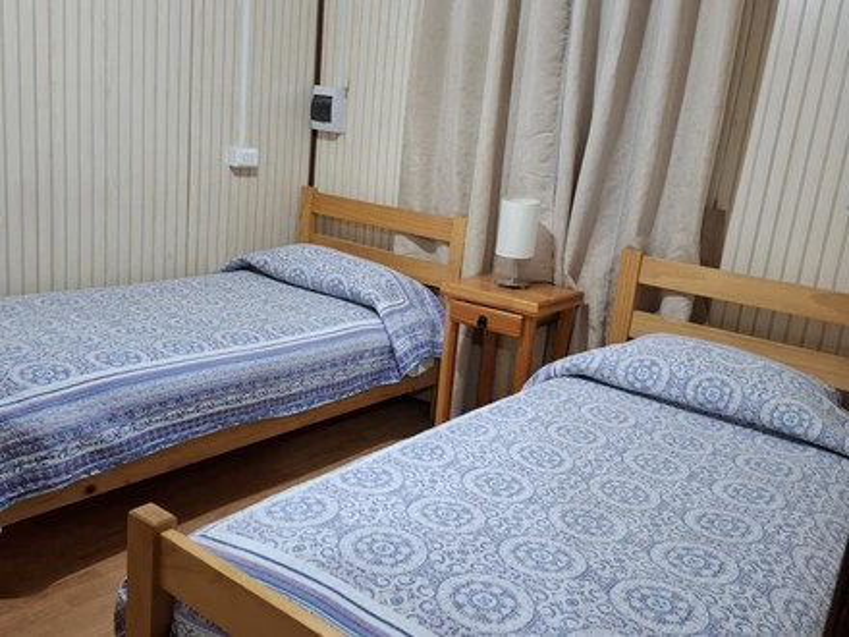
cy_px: 318
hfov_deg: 73.9
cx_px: 424
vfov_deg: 58.9
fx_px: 564
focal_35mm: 23
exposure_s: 1/33
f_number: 1.8
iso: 400
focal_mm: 5.54
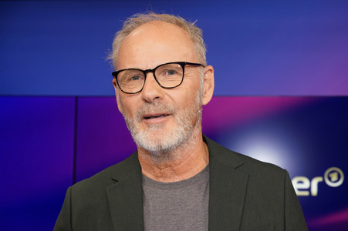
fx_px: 531
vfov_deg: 24.6
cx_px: 174
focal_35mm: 55
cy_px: 116
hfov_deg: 36.3
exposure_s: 1/125
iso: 2000
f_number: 5
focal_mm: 55
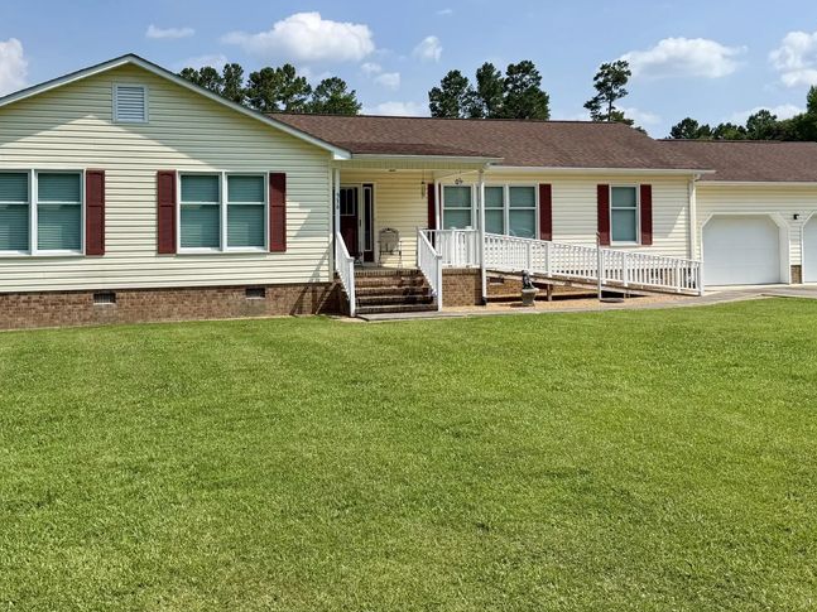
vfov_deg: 37.3
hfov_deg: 49.0
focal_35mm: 38
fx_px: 897
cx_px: 381
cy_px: 199
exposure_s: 1/7353
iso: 80
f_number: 1.78
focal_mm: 6.76
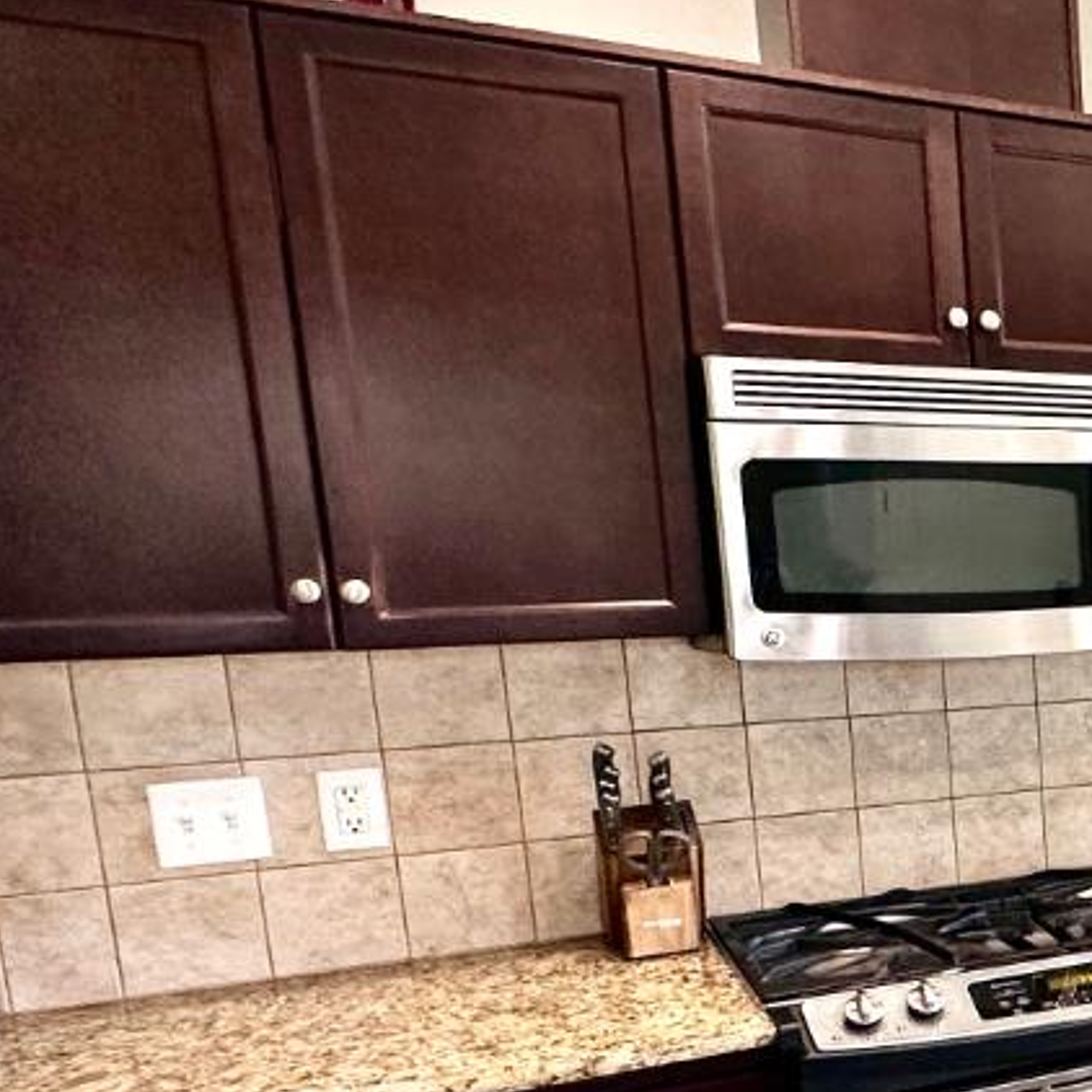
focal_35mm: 44
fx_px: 1570
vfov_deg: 37.6
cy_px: 780
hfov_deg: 27.8
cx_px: 1586
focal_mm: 2.22
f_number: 2.2
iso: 200
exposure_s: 1/120
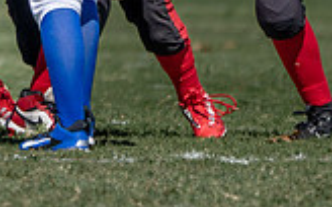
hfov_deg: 1.2
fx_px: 15894
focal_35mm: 1759
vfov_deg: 0.7
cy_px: -123
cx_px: -130
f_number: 5.6
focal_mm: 400
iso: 160
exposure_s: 1/1250
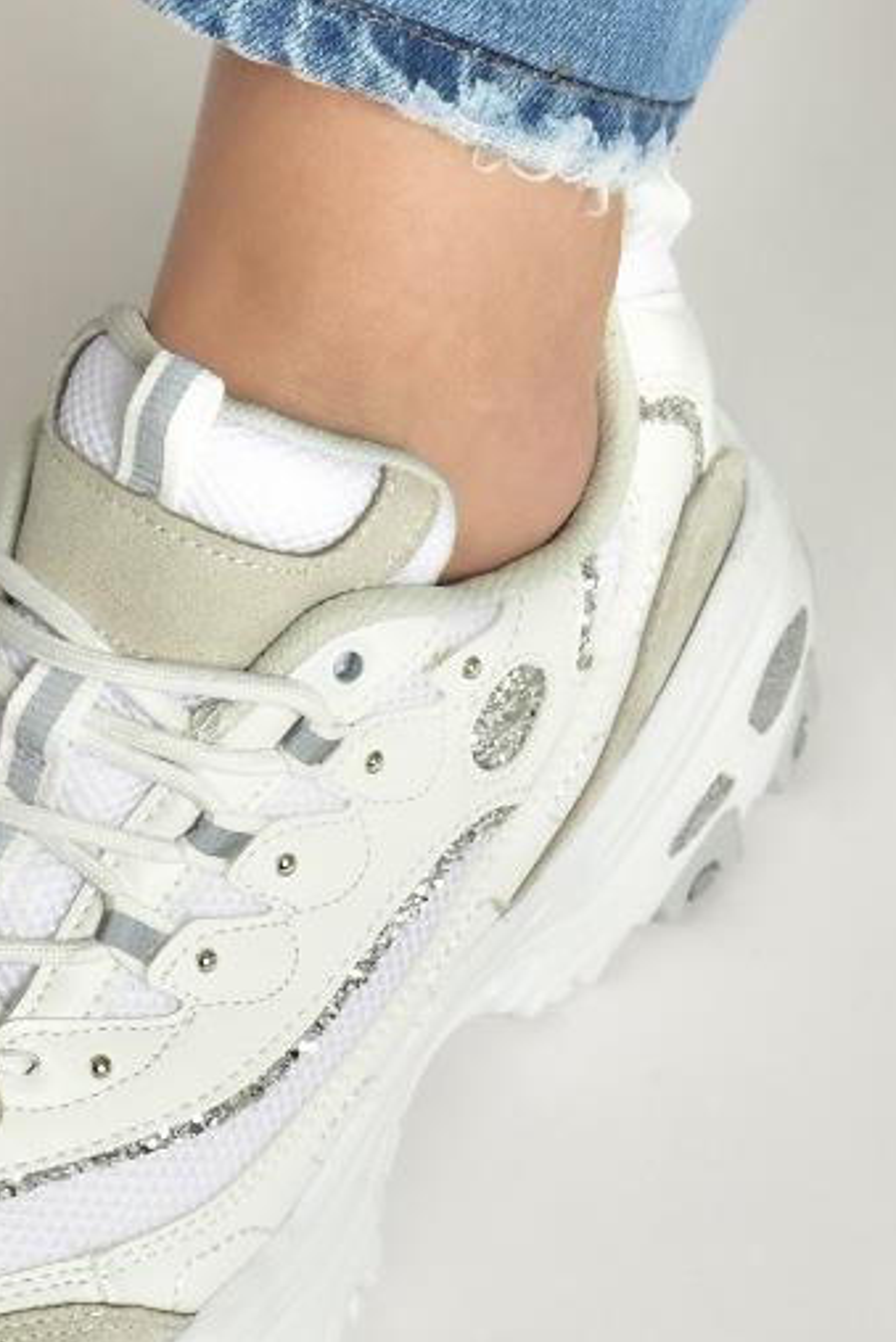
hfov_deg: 4.1
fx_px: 12497
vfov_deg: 6.1
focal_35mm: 335
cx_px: 777
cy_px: -103
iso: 100
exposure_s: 1/125
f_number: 7.1
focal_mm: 70
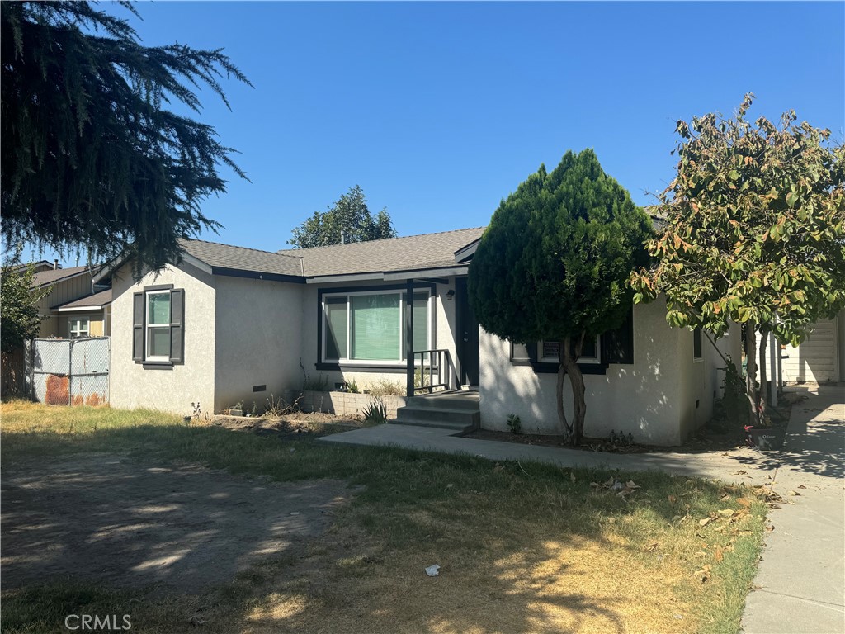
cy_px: 317
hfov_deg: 71.6
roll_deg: +0.5
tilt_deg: +2.2
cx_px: 422
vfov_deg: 56.8
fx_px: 586
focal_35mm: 24
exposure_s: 1/3413
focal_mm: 6.76
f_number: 1.78
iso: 80
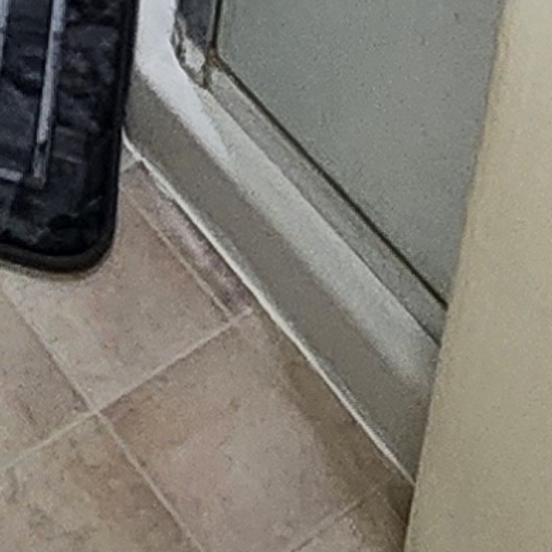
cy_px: -1374
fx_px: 2129
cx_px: -341
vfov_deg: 9.3
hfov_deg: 13.7
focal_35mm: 118
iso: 320
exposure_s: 1/60
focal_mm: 2.2
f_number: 2.2
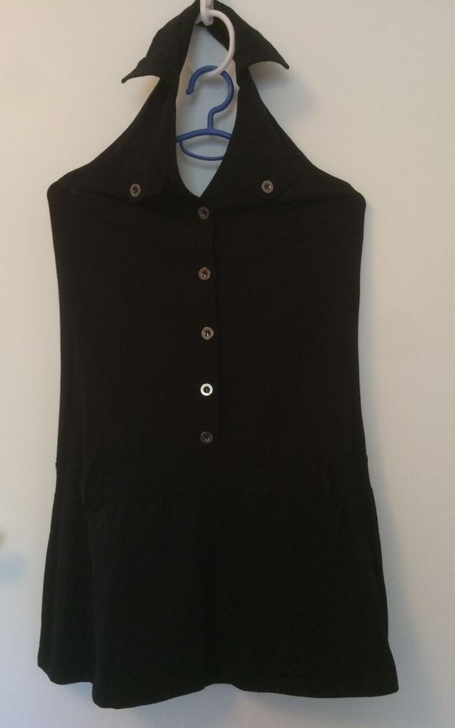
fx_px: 615
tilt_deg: -2.9
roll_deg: +0.0
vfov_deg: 61.2
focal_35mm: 31
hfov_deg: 40.6
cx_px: 219
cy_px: 364
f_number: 2.2
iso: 320
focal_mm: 4.15
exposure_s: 1/33
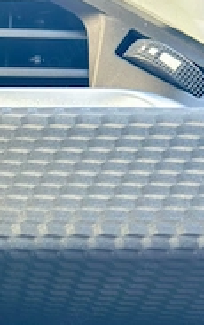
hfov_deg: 11.8
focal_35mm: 111
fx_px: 984
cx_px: 39
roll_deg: -2.3
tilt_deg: -17.8
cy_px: 330
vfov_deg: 18.2
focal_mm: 6.86
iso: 200
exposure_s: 1/60
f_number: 1.78
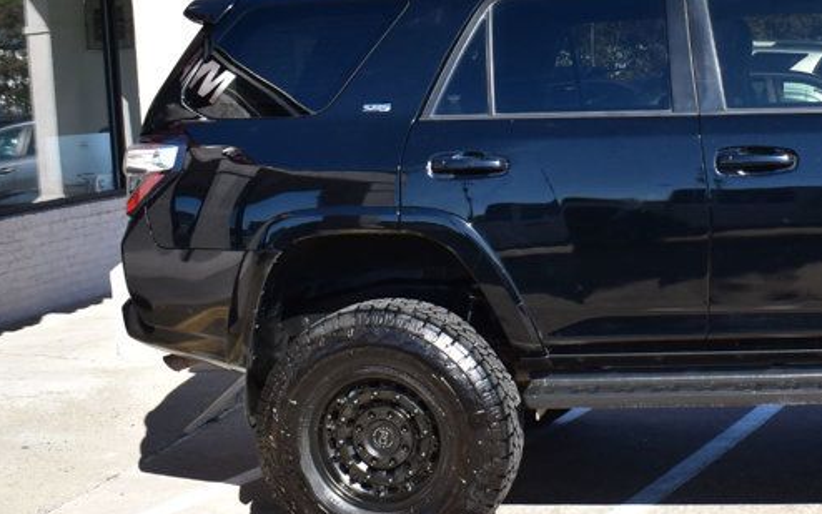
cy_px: 128
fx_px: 1277
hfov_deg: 34.6
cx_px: 661
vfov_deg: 22.5
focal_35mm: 57
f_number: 10
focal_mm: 18
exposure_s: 1/320
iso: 400
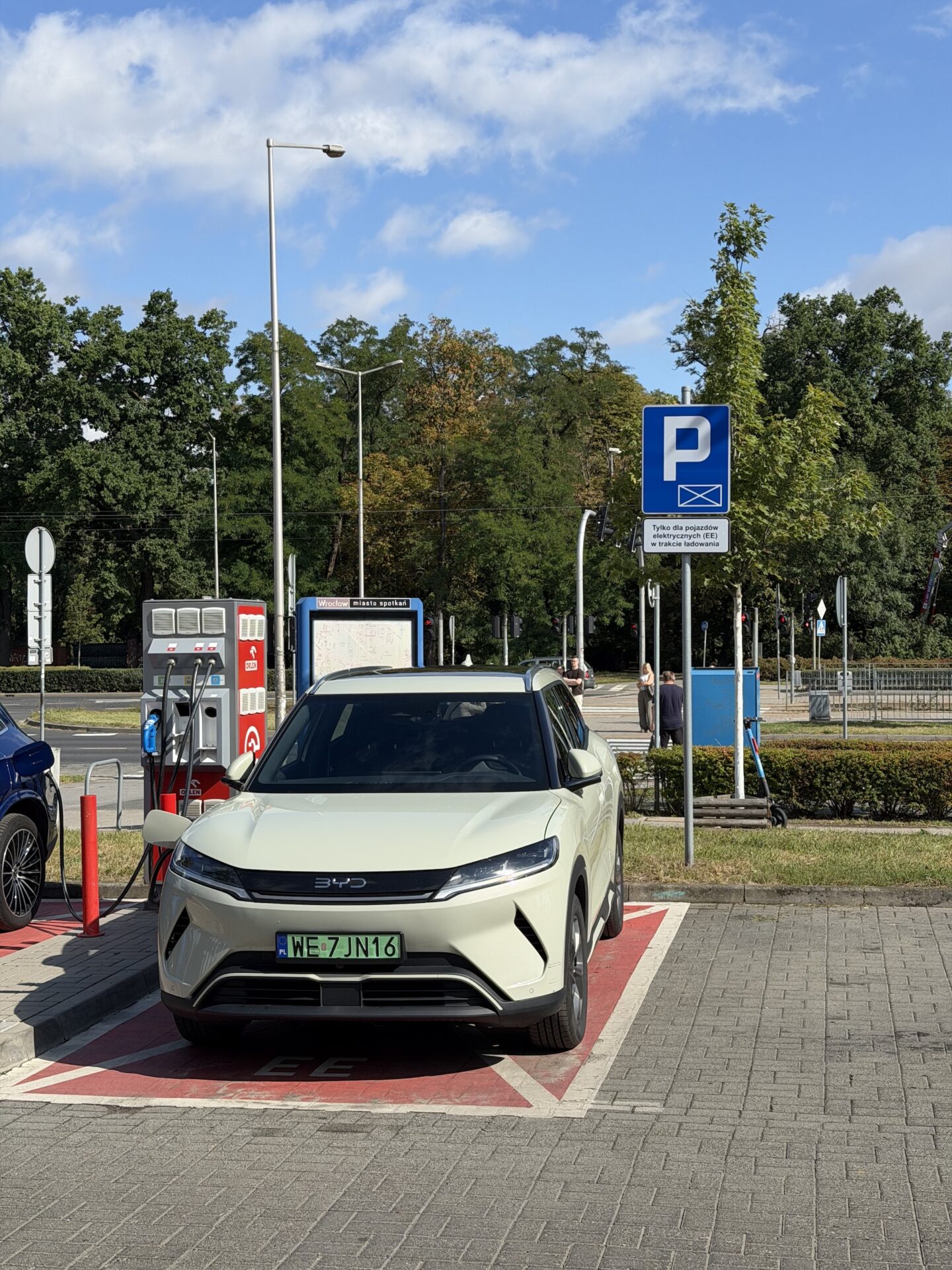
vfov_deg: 39.7
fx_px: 1760
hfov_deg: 30.3
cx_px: 476
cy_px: 635
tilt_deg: +1.2
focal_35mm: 48
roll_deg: +1.9
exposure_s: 1/4878
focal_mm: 6.76
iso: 64
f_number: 1.78
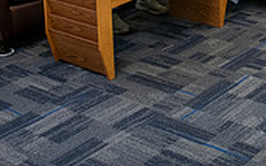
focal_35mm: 83
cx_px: 299
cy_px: -106
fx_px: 602
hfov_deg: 23.3
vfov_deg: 14.4
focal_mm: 24
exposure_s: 1/160
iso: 1600
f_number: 5.6
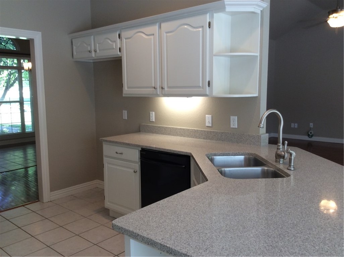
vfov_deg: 44.0
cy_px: 128
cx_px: 172
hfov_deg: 56.9
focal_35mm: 32
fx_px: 317
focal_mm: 3.3
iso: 40
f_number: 2.4
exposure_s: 1/30
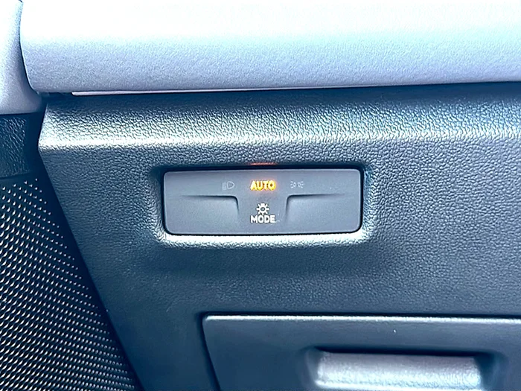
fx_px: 602
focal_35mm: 40
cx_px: 260
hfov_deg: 46.8
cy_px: 196
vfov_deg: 36.0
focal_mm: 6.86
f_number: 1.78
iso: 250
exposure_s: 1/40
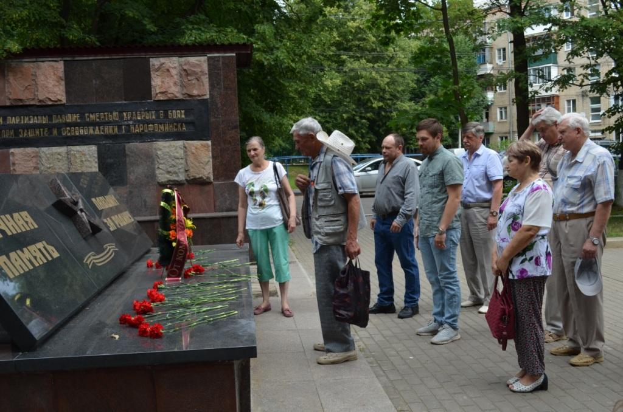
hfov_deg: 53.2
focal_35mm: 36
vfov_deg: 36.7
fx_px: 622
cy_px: 206
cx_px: 312
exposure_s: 1/160
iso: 200
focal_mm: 24
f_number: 6.3
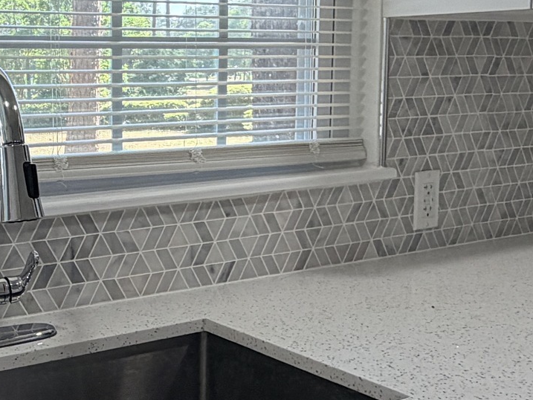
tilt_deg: -7.0
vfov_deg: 24.4
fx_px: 924
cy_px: 197
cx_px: 123
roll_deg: +1.2
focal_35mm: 60
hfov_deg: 31.5
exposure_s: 1/121
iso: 100
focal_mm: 2.22
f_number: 2.2
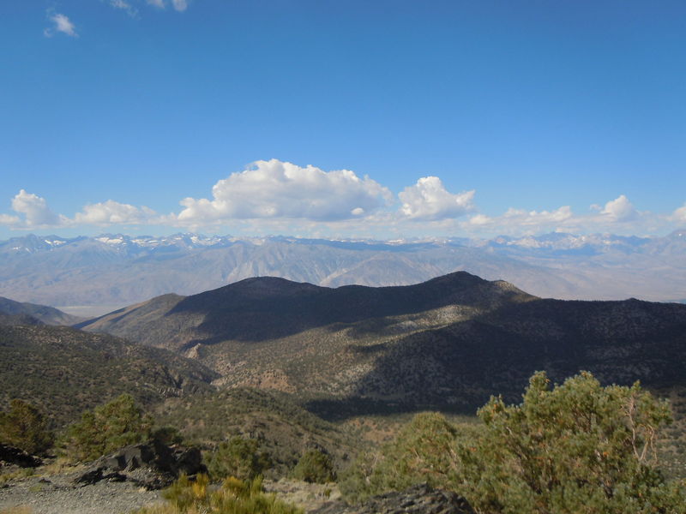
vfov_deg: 46.8
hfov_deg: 60.0
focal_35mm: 30
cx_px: 343
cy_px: 257
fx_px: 595
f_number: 7
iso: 100
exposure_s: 1/320
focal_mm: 5.4
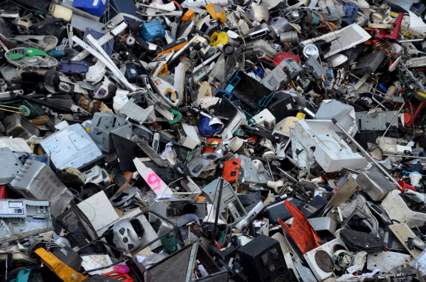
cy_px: 141
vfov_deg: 13.0
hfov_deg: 19.5
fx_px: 1240
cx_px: 213
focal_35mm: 105
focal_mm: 70
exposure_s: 1/125
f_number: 5.6
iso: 200
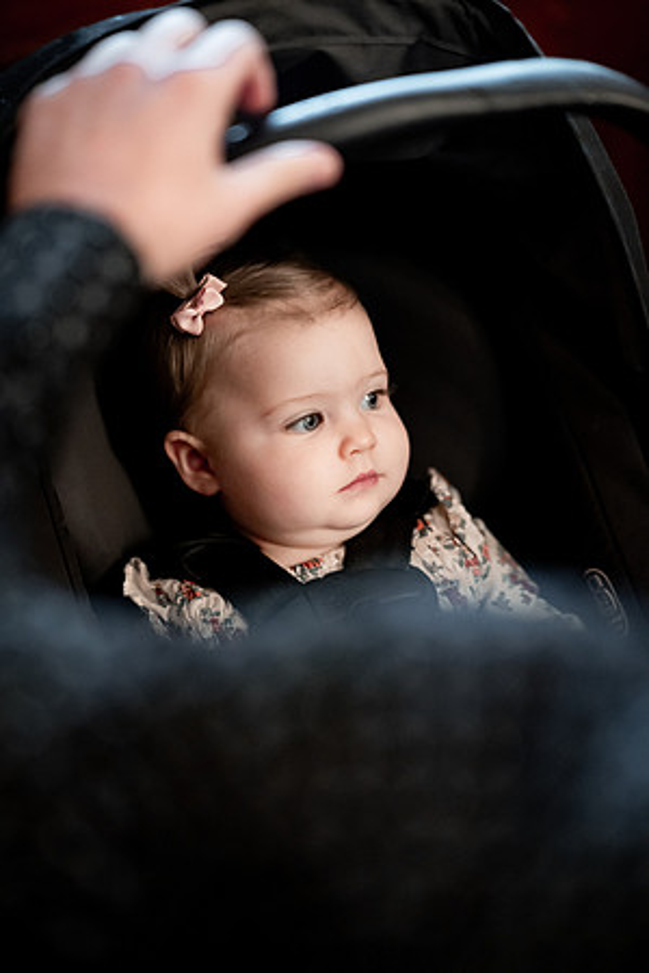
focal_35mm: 85
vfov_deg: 23.9
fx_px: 2298
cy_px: 486
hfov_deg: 16.1
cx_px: 324
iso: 2000
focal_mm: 85
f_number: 1.4
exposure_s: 1/320
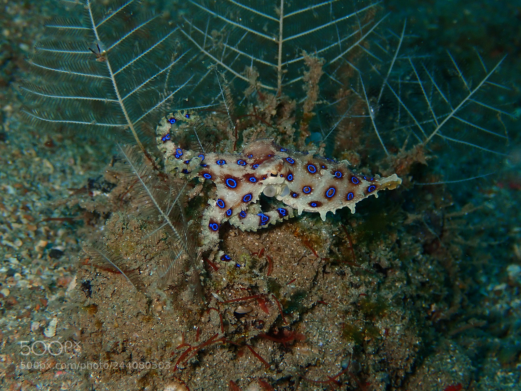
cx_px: 260
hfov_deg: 29.8
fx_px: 978
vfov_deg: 22.6
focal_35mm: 65
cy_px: 196
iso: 200
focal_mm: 11.78
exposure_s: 1/125
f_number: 5
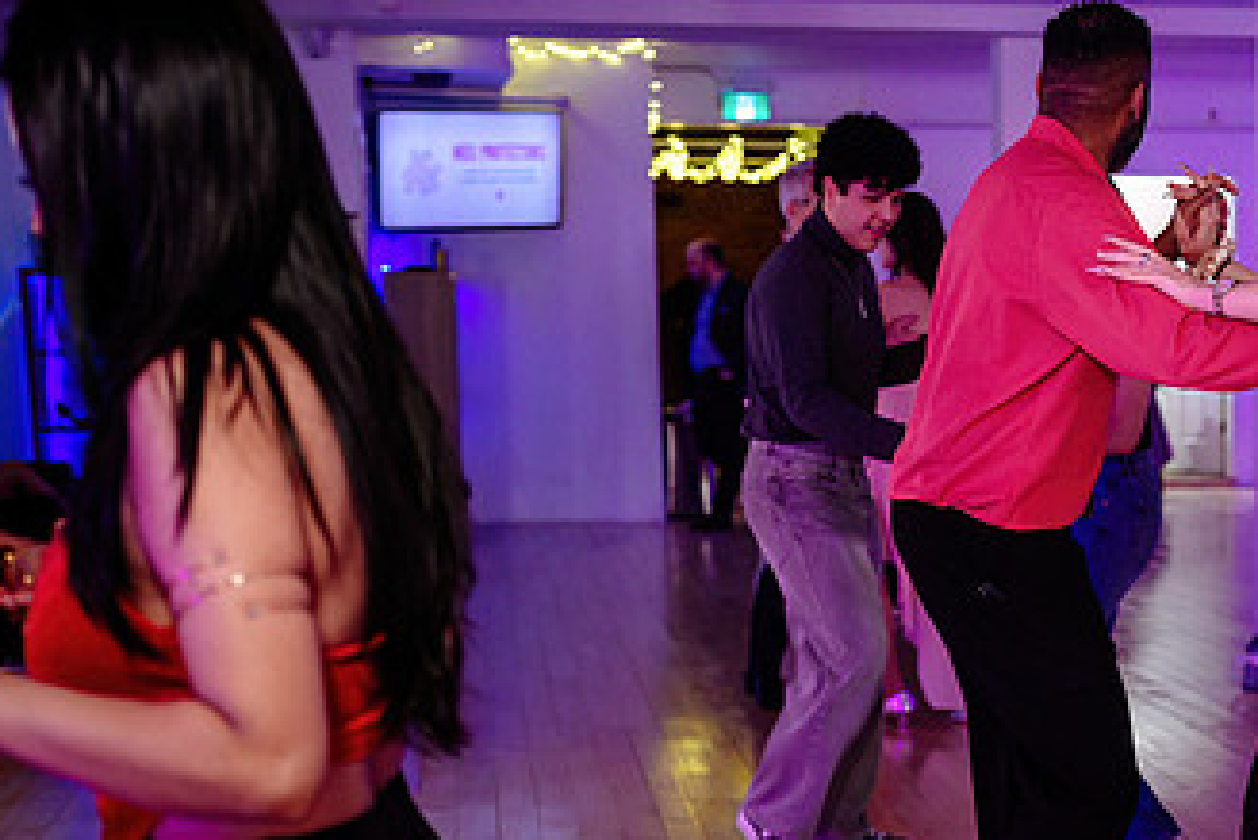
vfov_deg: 19.3
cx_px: 1066
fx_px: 2412
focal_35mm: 69
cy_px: 784
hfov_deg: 28.4
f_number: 2
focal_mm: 28
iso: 1600
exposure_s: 1/200
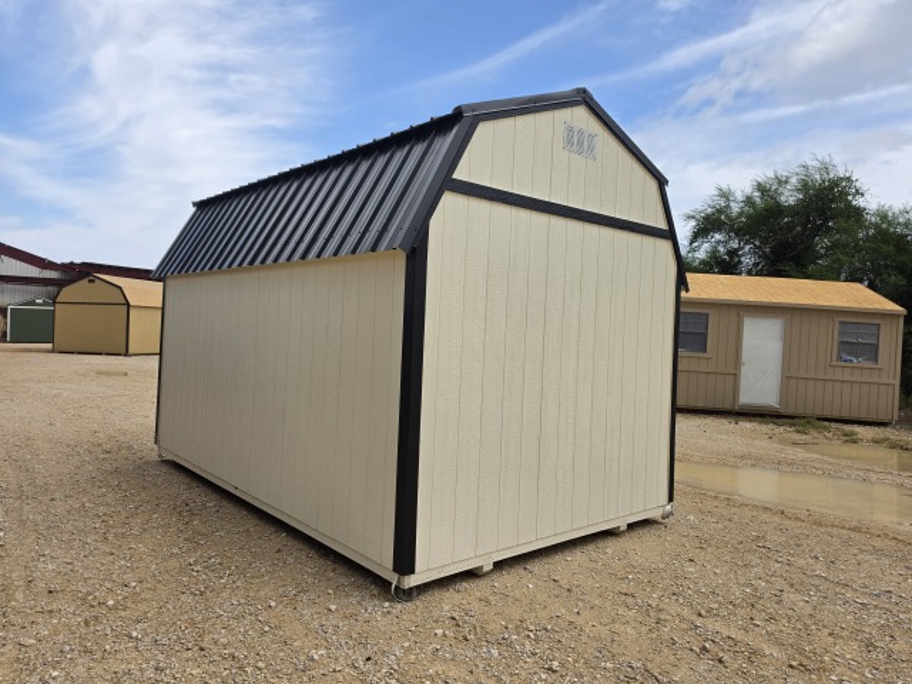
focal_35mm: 23
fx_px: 606
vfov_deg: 58.9
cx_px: 456
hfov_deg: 73.9
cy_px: 342
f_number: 1.4
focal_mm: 6.5
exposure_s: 1/6147
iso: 64
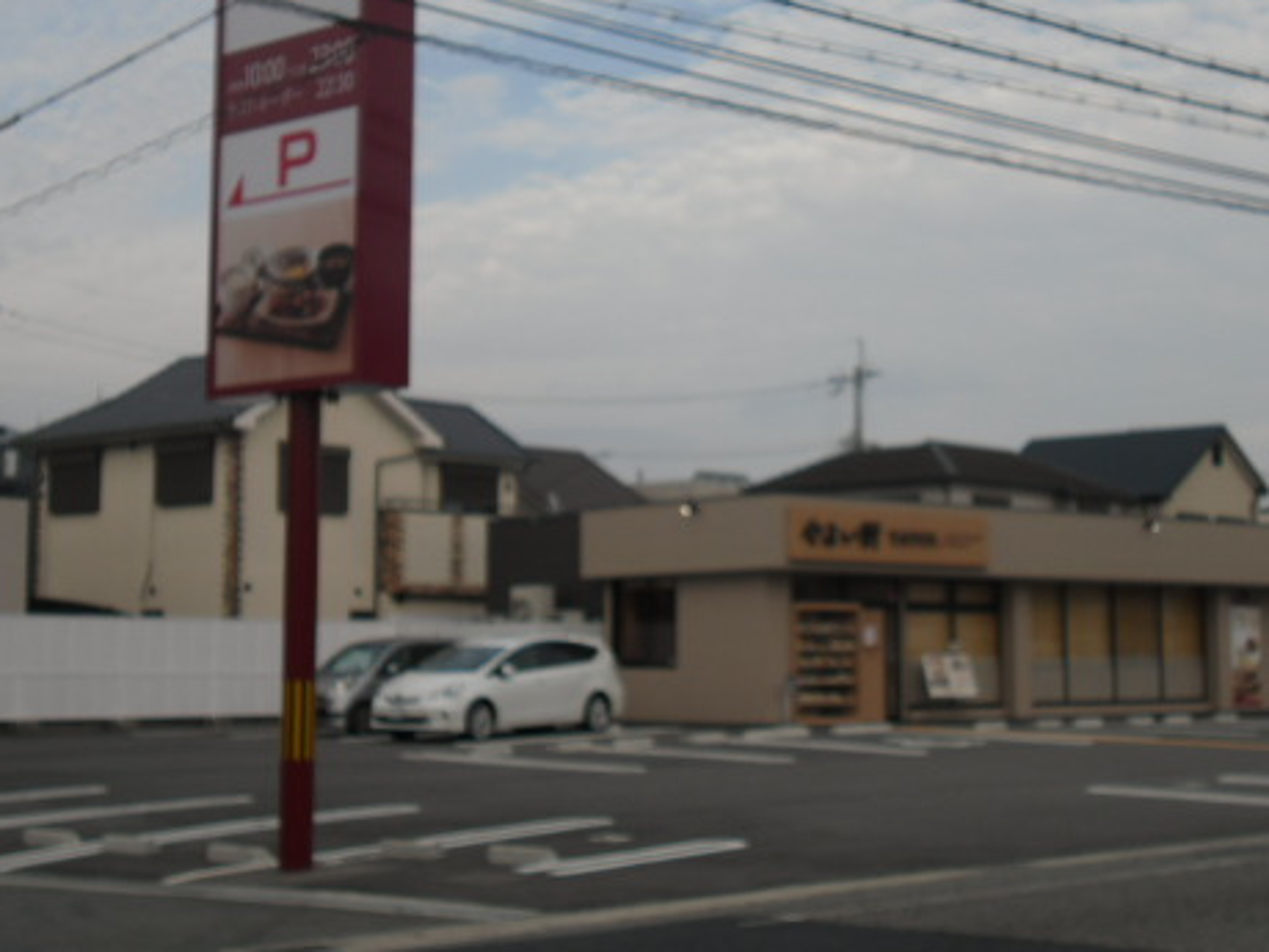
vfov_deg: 22.9
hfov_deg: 30.2
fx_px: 2346
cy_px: 422
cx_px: 745
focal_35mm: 64
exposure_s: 1/320
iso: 64
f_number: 4.3
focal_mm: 8.2
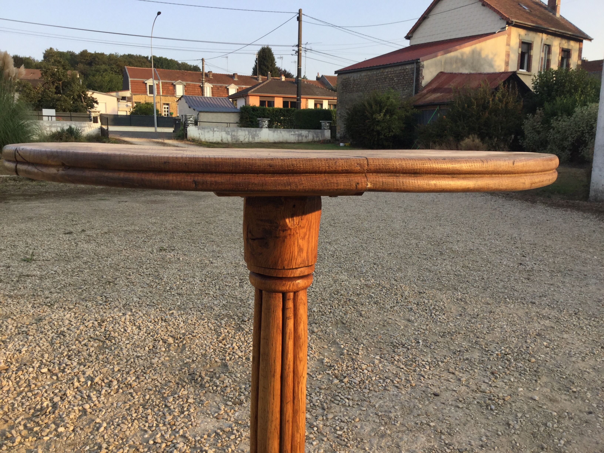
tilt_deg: -8.9
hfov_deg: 58.4
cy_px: 226
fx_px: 541
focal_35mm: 31
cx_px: 302
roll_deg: -2.7
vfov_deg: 45.4
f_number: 2.4
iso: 25
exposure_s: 1/399
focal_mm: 3.3
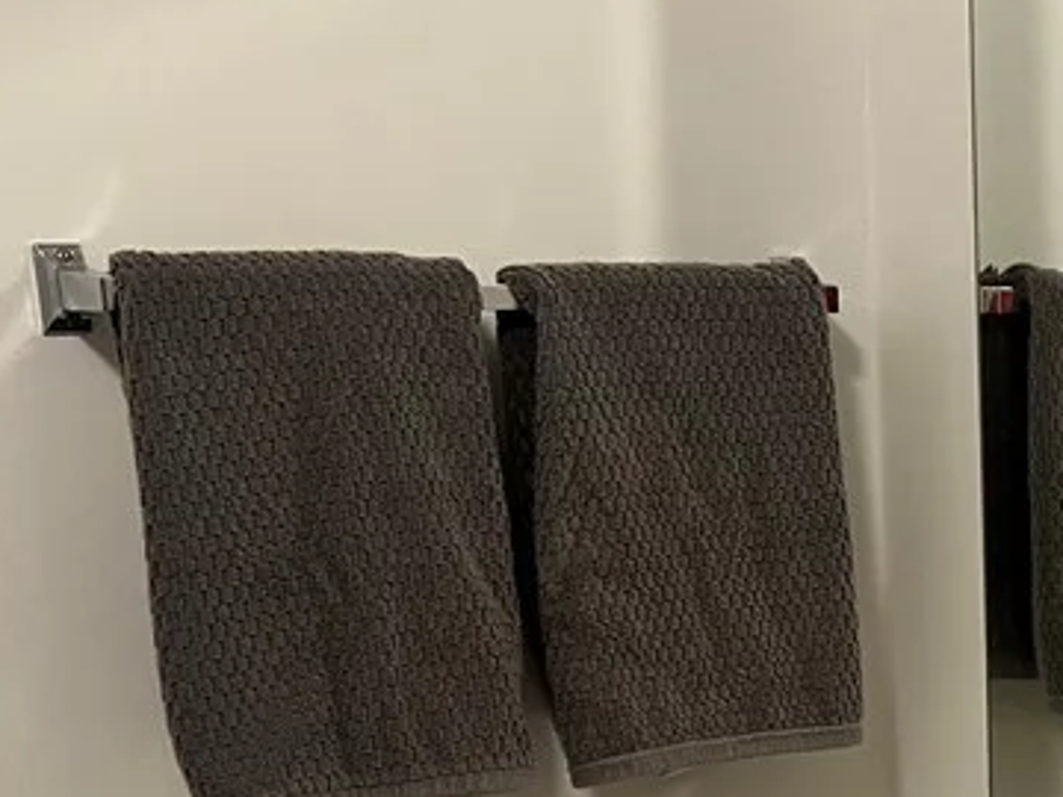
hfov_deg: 23.3
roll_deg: -3.2
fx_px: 2272
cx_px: 1379
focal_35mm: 74
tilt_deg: -15.3
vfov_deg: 19.0
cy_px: 906
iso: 200
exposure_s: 1/60
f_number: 1.5
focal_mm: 5.7
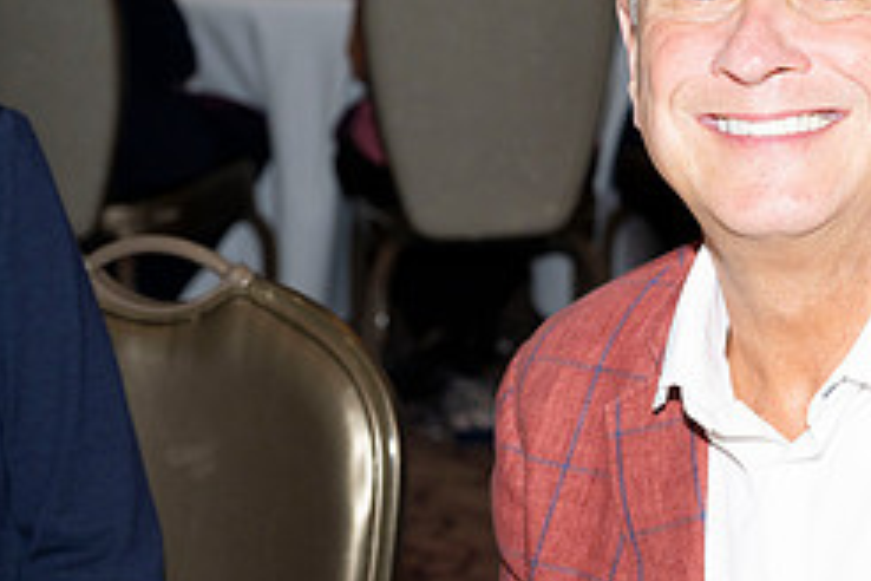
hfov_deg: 14.5
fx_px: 3363
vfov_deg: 9.9
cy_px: 257
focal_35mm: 139
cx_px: 906
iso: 800
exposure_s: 1/160
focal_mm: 59
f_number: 5.6
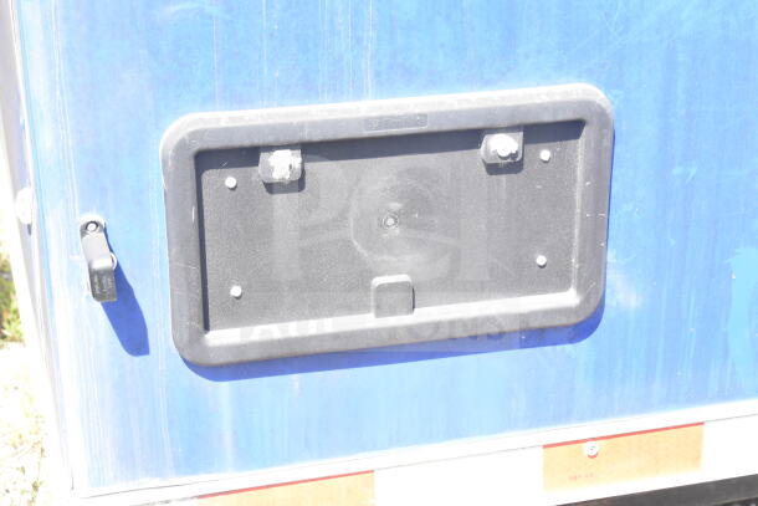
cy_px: 253
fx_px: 1737
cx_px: 379
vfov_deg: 16.6
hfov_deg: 24.6
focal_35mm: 82
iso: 1600
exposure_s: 1/200
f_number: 9
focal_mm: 55
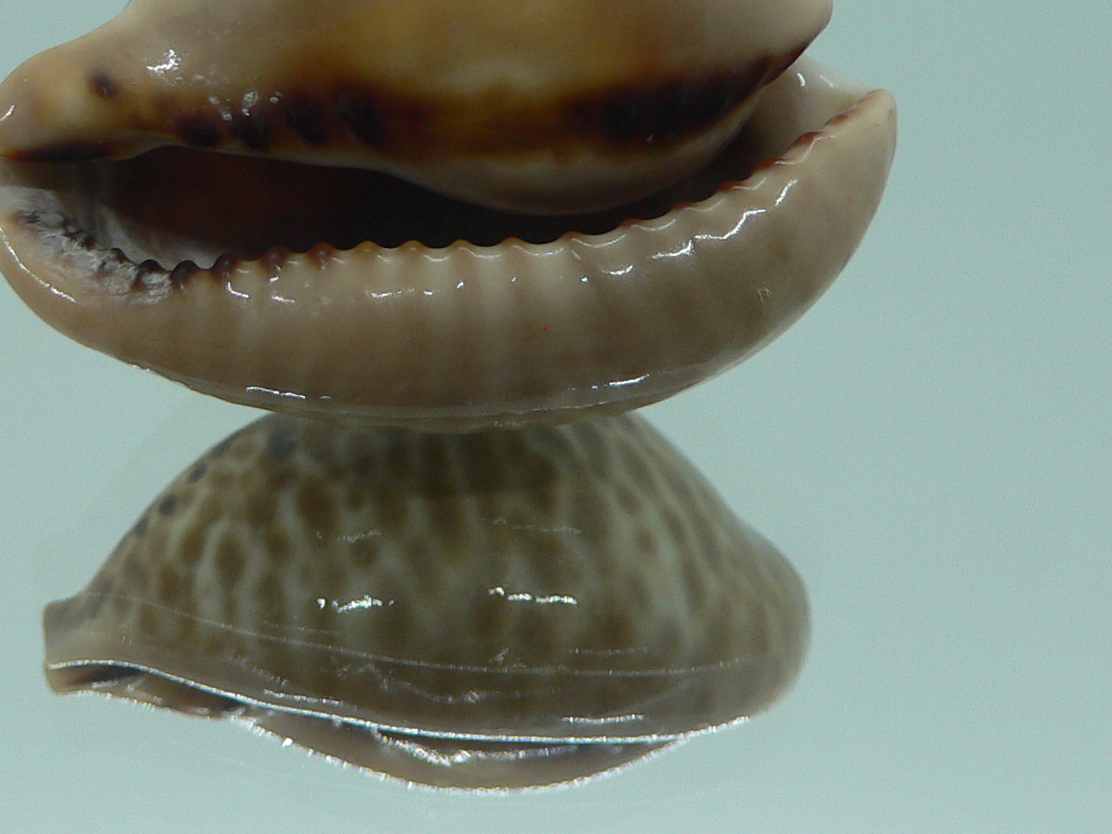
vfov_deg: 24.5
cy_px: 191
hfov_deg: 32.6
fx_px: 1895
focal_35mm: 59
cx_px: 441
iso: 80
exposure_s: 1/60
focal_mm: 4.6
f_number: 2.8
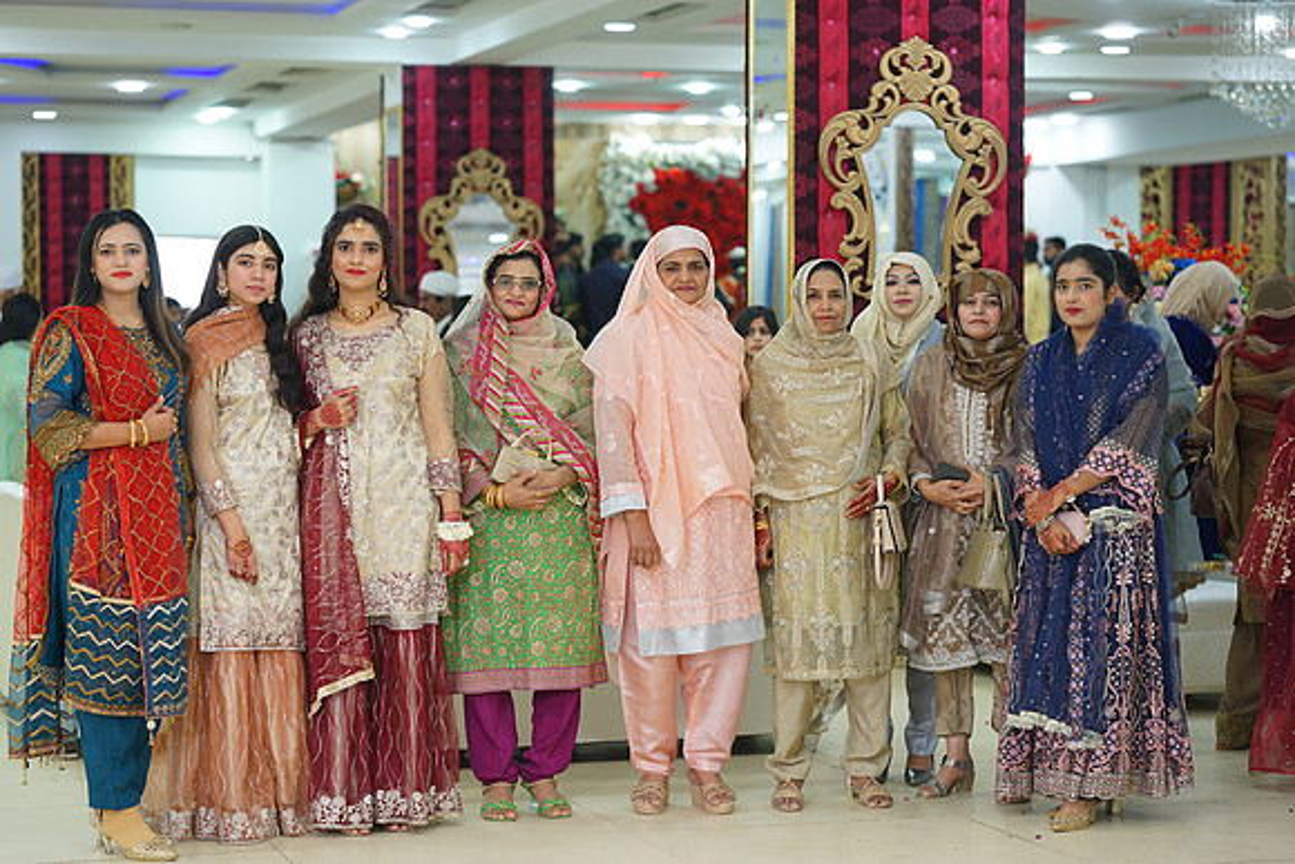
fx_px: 3058
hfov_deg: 23.9
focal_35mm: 85
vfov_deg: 16.1
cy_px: 432
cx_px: 648
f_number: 2.8
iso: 640
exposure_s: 1/160
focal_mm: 85
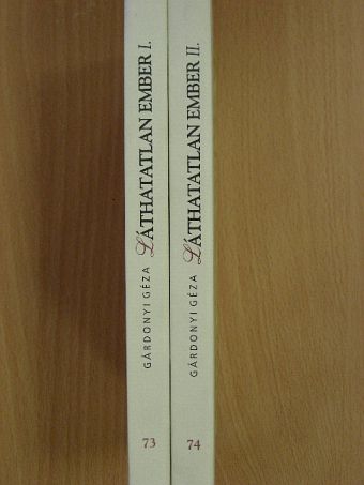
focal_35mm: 58
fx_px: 813
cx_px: 182
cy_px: 242
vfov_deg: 33.2
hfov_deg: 25.2
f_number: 3.5
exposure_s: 1/30
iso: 162
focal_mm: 9.7
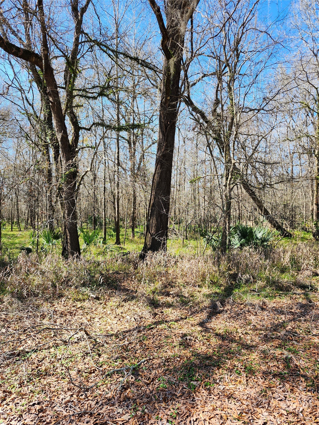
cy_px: 212
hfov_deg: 58.9
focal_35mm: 23
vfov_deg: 73.9
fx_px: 283
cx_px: 160
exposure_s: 1/456
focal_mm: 5.54
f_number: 1.8
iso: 25
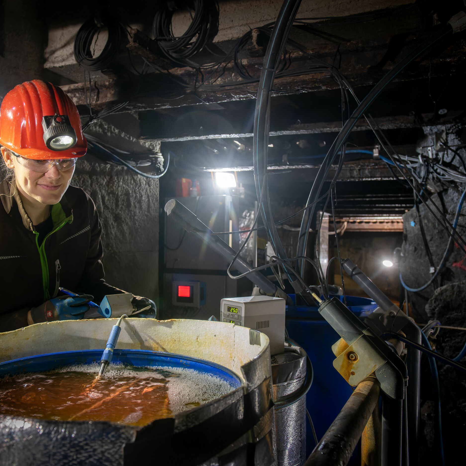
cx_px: 203
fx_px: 518
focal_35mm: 34
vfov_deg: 48.4
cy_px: 236
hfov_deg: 48.3
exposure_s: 1/60
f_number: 4.5
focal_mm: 26
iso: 2000
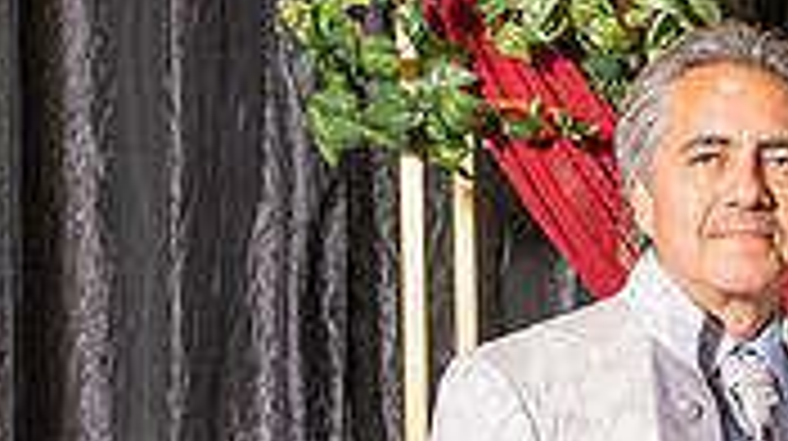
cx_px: 1171
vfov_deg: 8.5
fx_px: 2901
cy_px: 605
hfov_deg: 14.5
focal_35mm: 139
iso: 800
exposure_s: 1/200
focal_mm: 40
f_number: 4
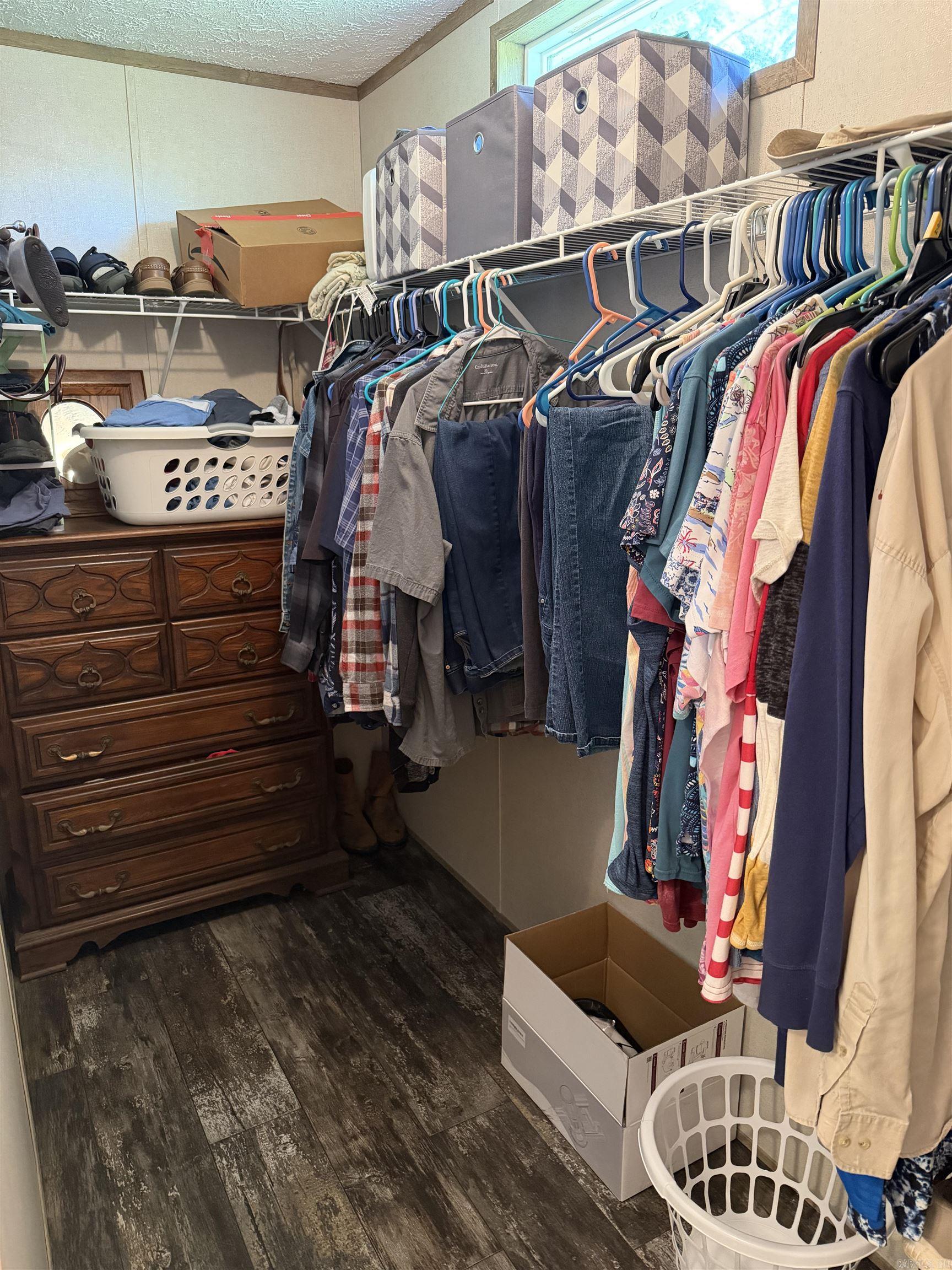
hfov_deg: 56.8
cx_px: 476
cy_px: 635
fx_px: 880
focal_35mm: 24
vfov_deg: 71.6
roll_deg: -0.1
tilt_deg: -13.4
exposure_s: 1/60
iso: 800
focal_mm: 6.76
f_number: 1.78
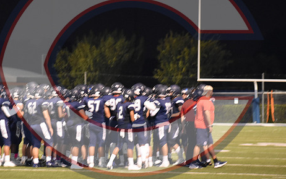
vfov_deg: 6.2
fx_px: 1645
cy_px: 65
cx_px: 128
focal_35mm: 211
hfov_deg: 9.9
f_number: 4.8
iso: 3200
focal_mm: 110
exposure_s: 1/60
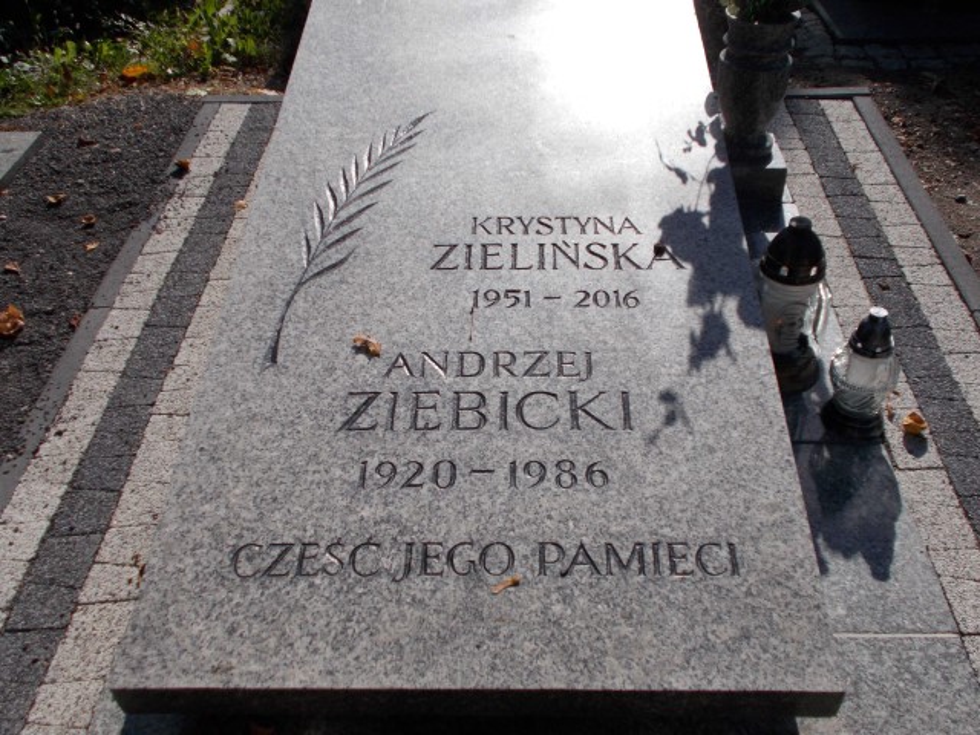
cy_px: 368
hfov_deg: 47.9
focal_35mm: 39
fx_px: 1104
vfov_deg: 36.8
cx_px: 490
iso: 80
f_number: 9.8
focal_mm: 6.9
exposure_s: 1/250
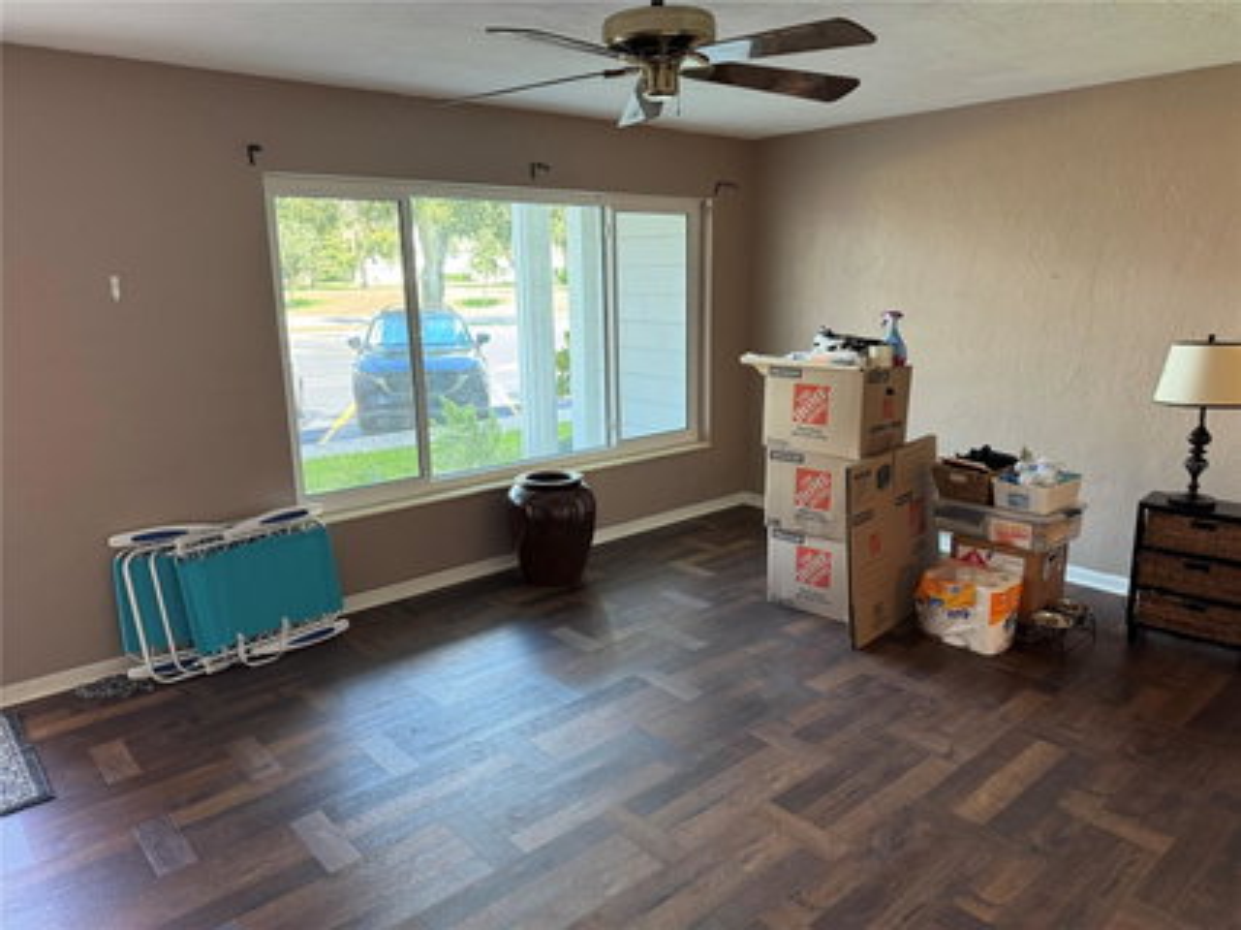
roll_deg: +1.0
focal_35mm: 24
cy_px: 465
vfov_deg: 56.8
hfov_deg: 71.6
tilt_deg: -13.4
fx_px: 860
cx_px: 620
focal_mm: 6.76
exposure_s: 1/102
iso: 200
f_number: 1.78
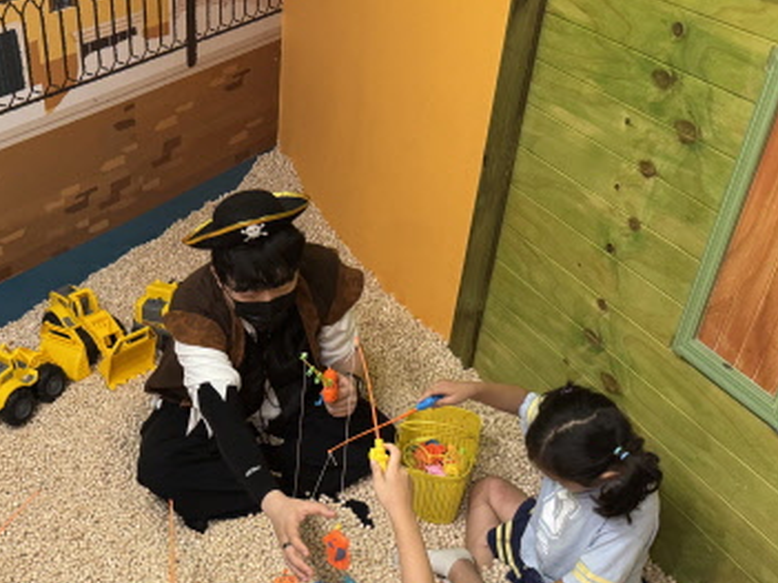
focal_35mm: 41
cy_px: 459
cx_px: 191
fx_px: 921
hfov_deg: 44.2
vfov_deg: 34.2
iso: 400
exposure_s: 1/60
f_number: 1.78
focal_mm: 6.76
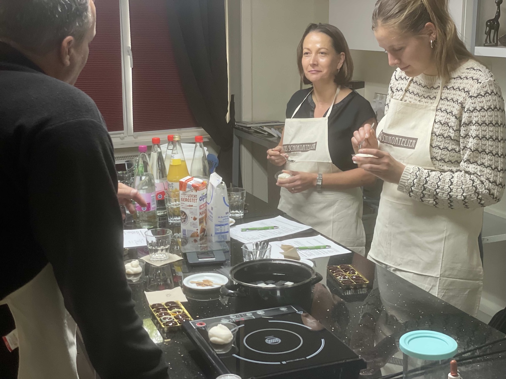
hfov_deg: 36.8
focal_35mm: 52
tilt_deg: -12.0
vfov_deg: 28.0
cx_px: 253
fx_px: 760
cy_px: 190
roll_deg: +0.4
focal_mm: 6
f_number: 2
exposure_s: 1/100
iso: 200
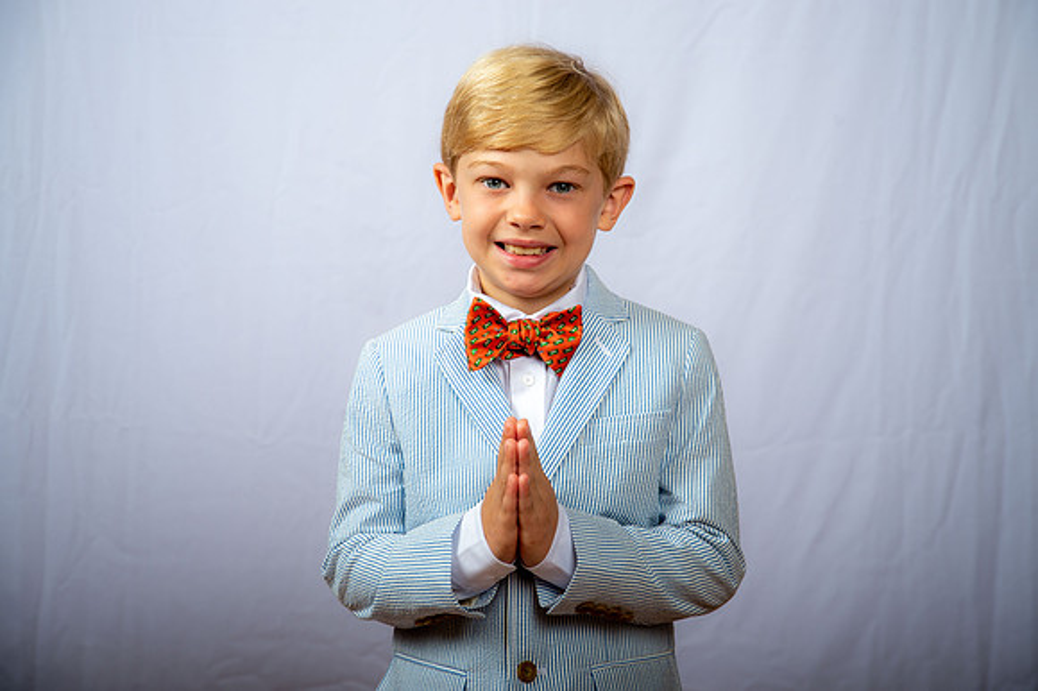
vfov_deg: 18.9
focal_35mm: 72
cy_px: 346
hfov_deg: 28.1
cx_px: 519
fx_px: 2075
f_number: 6.3
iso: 250
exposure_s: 1/200
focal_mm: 72
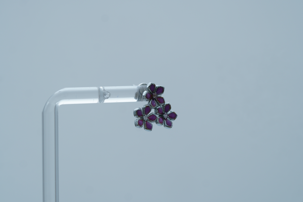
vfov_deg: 10.2
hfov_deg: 15.2
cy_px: 101
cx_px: 152
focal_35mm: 135
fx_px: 1136
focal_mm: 90
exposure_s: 1/80
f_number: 5
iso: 160
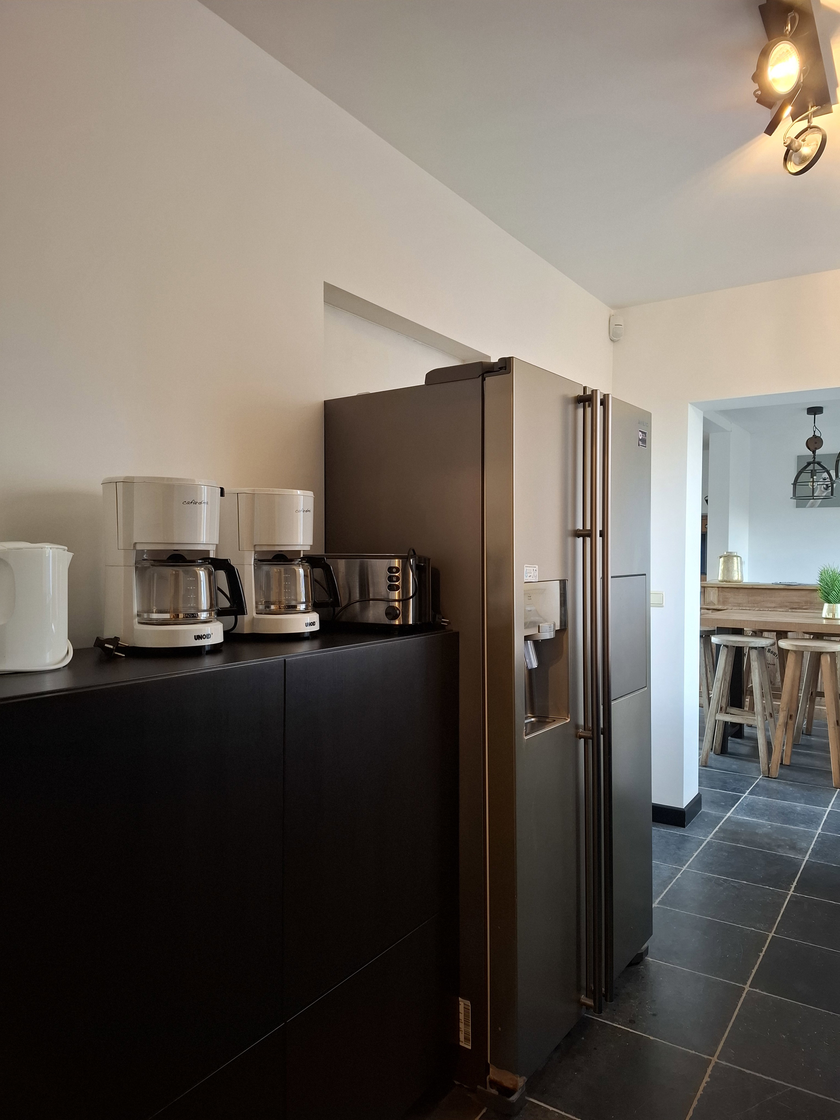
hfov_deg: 58.9
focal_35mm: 23
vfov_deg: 73.9
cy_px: 560
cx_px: 420
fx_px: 744
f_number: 1.8
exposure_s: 1/50
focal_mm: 5.54
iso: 250
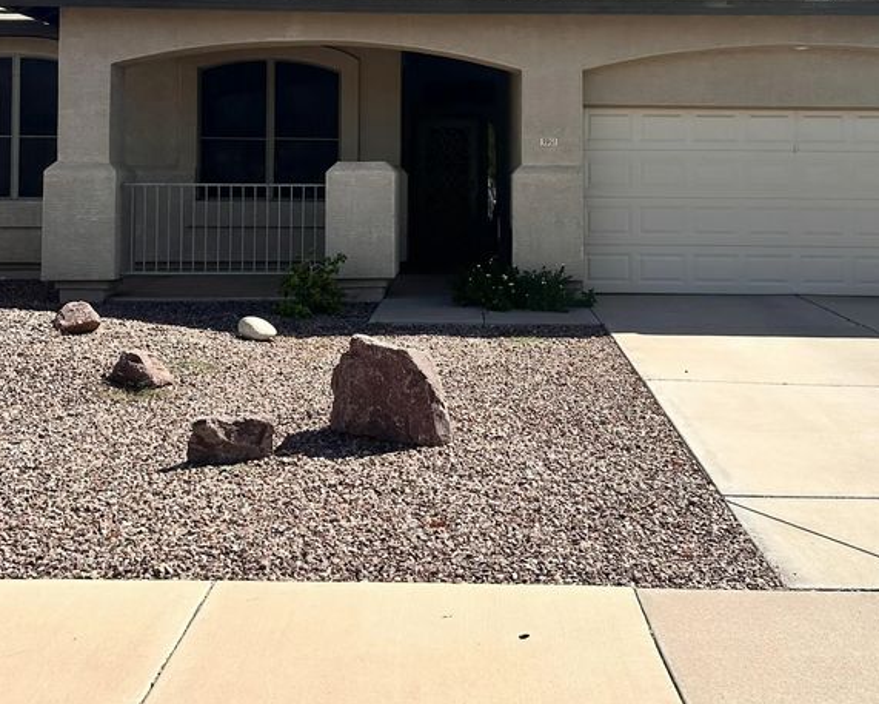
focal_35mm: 42
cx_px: 493
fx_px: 1093
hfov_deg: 43.7
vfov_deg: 34.8
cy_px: 163
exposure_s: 1/5263
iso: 80
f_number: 1.78
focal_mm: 6.86
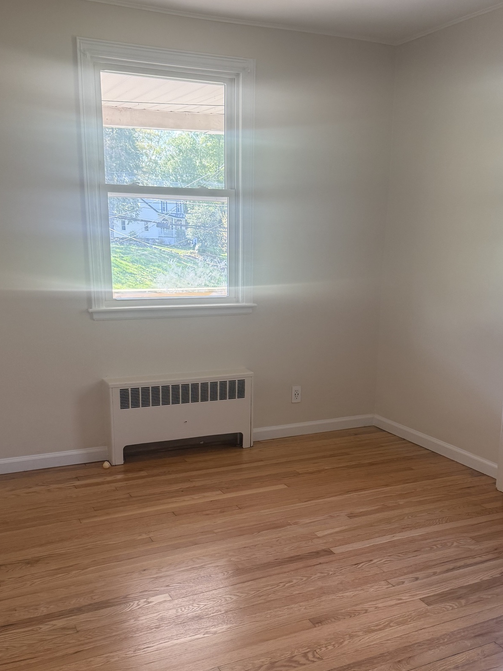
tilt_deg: -13.9
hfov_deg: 40.7
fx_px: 678
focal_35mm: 35
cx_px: 270
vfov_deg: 52.2
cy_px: 412
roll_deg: -1.8
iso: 125
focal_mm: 6.76
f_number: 1.78
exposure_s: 1/121
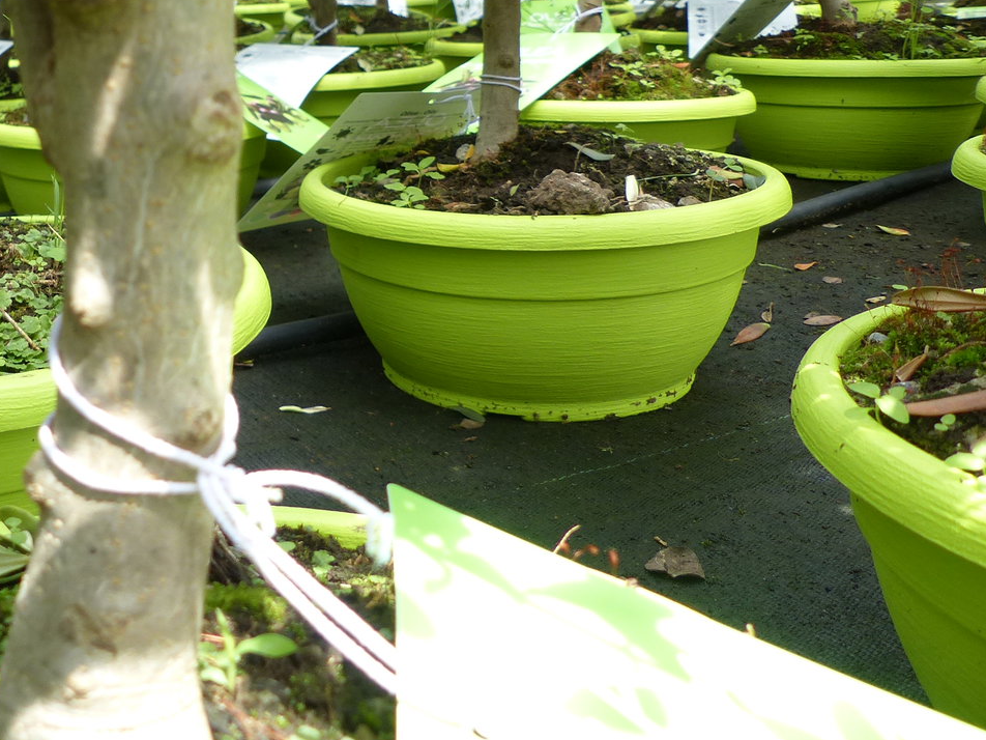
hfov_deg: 42.5
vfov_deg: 33.5
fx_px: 1196
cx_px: 175
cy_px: 167
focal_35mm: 42
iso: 100
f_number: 2.8
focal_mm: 4.5
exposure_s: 1/80
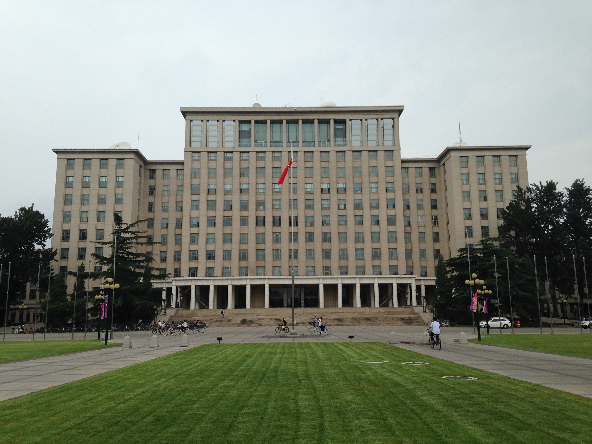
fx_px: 564
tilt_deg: +10.9
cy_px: 222
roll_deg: -0.7
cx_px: 296
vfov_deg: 42.9
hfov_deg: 55.4
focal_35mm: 33
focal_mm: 4.12
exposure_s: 1/919
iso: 50
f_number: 2.4
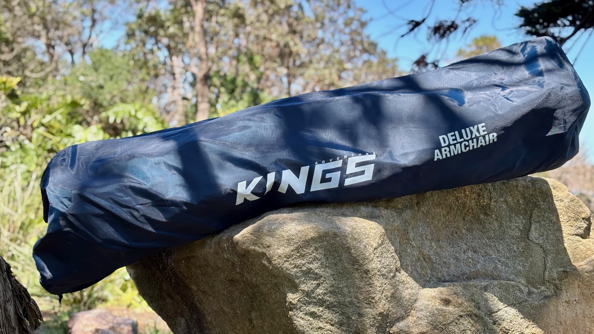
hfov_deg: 36.6
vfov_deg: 21.1
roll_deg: -3.9
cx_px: 296
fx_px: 898
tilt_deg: +0.0
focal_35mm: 57
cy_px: 153
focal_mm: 5.96
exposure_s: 1/397
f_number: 1.6
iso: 32
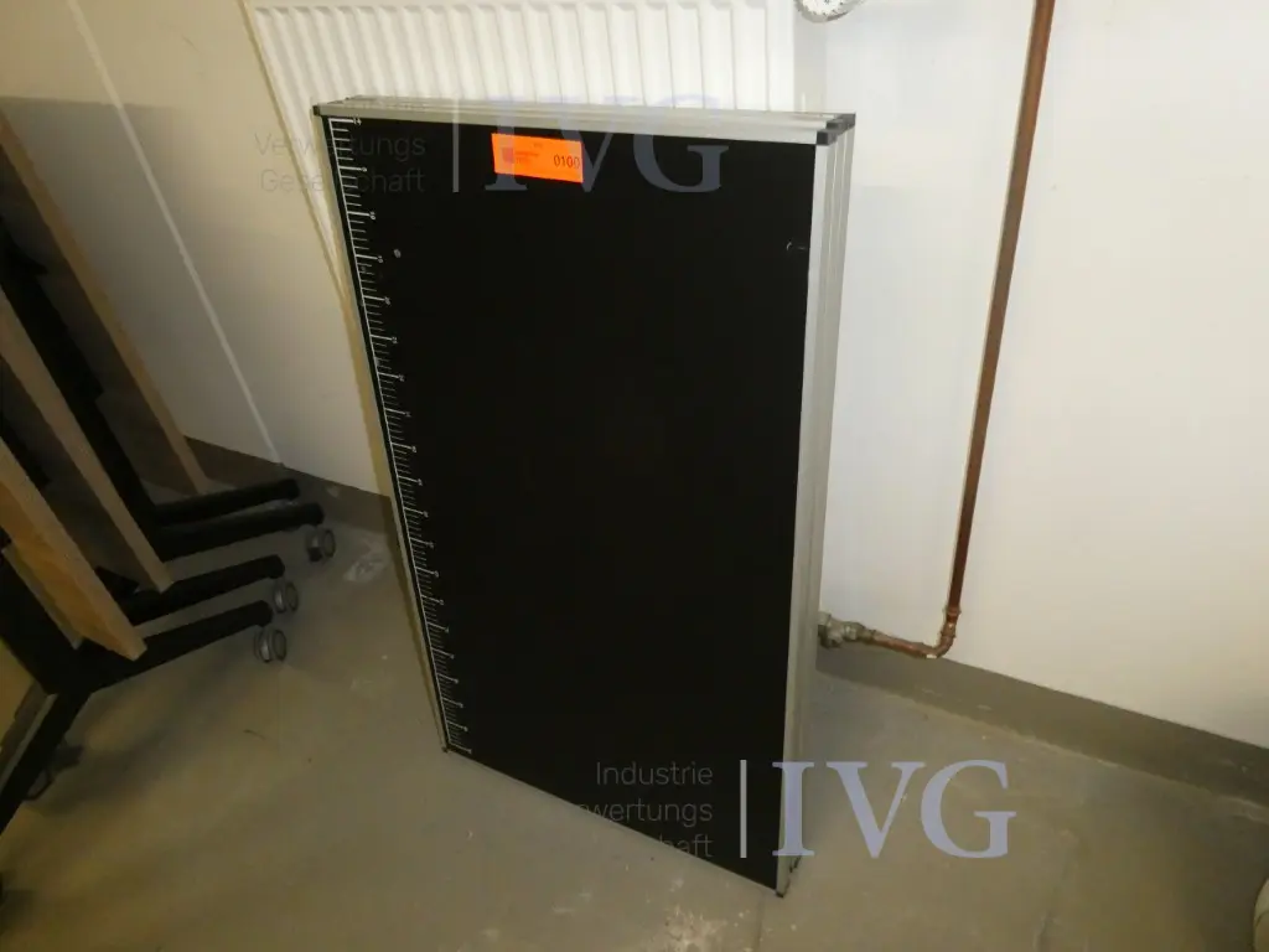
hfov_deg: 71.6
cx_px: 634
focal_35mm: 24
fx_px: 880
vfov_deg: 56.8
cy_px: 476
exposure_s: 1/60
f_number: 3.3
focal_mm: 4.3
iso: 800
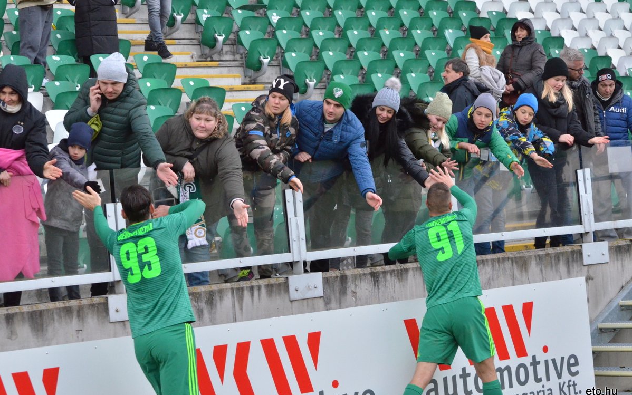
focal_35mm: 107
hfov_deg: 19.5
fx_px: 1843
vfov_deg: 12.2
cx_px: 316
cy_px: 201
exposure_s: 1/800
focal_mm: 70
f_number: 7.1
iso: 3200
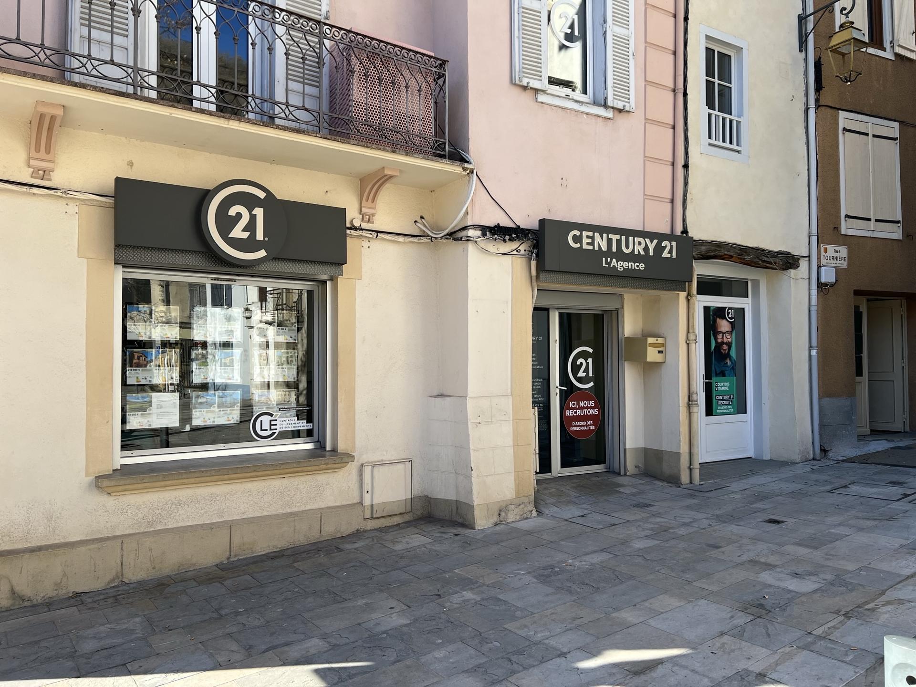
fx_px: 688
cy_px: 344
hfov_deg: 67.3
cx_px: 458
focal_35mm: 26
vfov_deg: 53.1
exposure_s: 1/1224
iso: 50
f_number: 1.5
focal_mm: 5.7
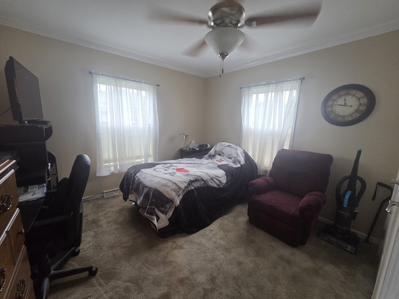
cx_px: 200
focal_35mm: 13
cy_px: 150
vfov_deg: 89.9
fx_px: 150
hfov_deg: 106.2
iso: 400
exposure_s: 1/60
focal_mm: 2.2
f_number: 2.2
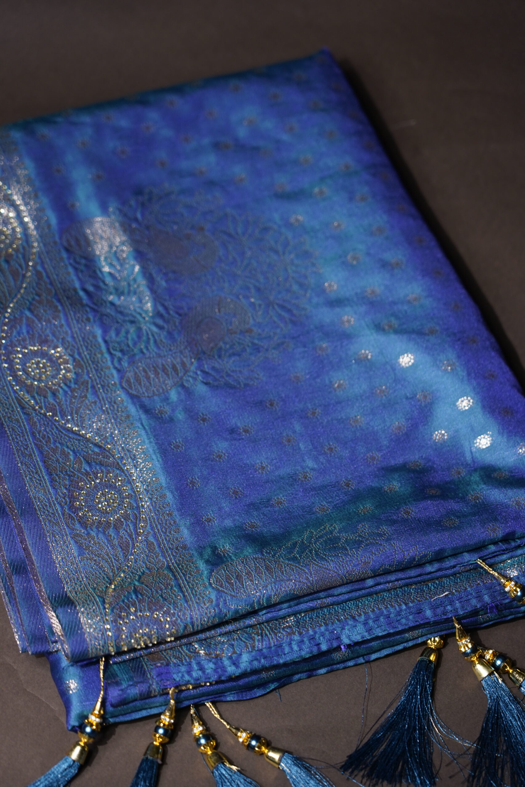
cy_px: 394
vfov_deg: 19.5
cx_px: 262
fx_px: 2296
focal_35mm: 105
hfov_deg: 13.0
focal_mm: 105
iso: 800
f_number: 4
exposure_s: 1/160
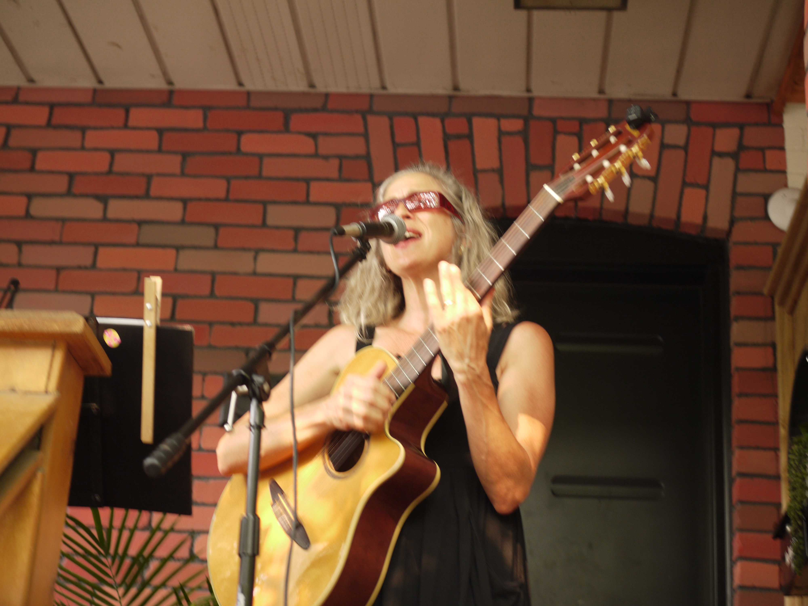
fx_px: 1634
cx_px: 404
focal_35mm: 70
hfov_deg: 27.8
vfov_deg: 21.0
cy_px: 303
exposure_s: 1/50
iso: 160
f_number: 2.8
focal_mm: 35
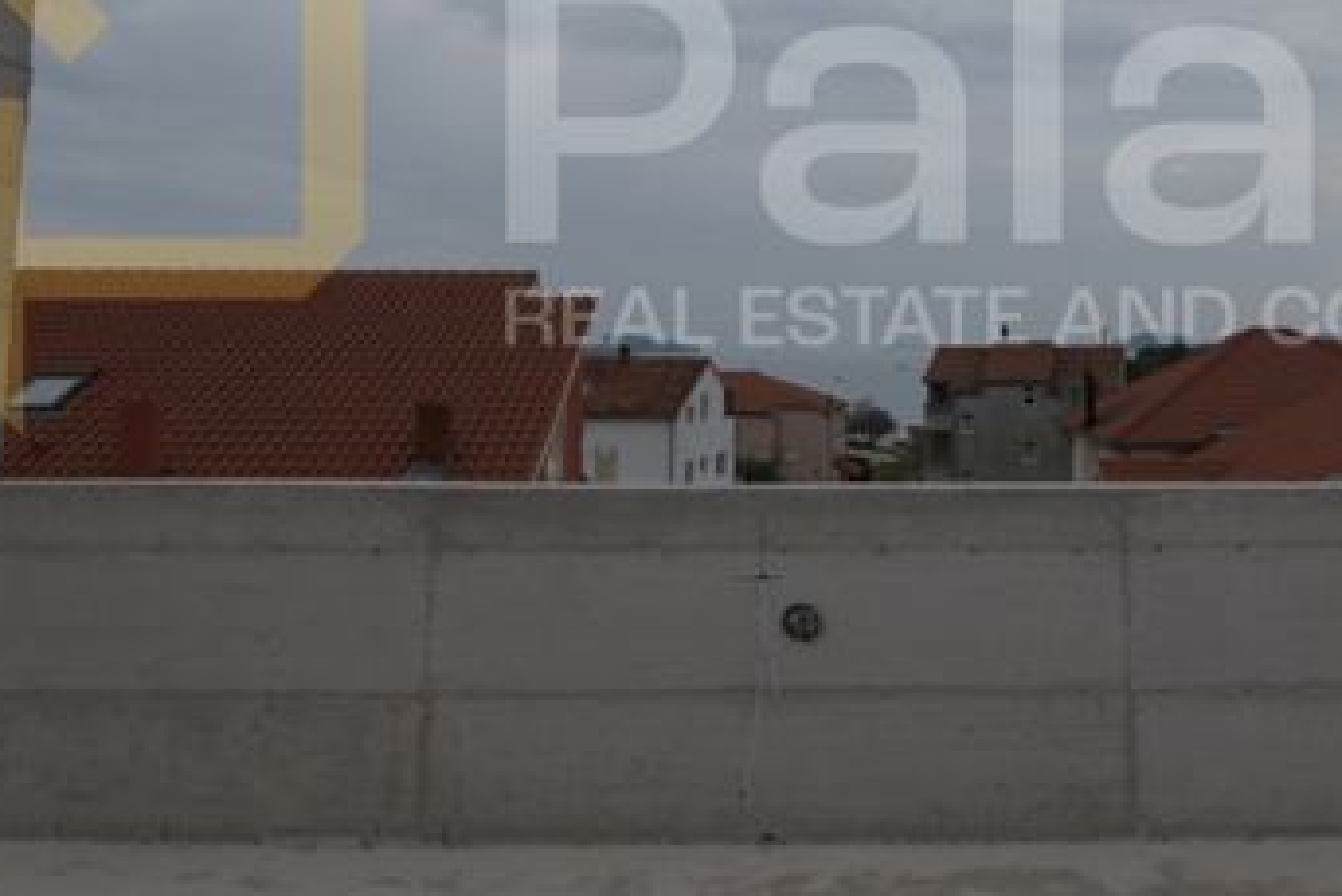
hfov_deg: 51.0
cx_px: 882
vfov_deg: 34.8
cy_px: 168
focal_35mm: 37
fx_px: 1380
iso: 200
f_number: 6.3
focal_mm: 18
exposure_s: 1/1250
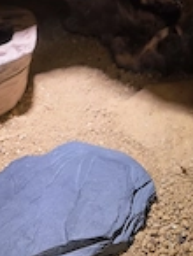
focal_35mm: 63
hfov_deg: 22.3
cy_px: -65
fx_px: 467
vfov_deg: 26.6
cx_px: 200
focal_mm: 6.3
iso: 100
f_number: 1.7
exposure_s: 1/101
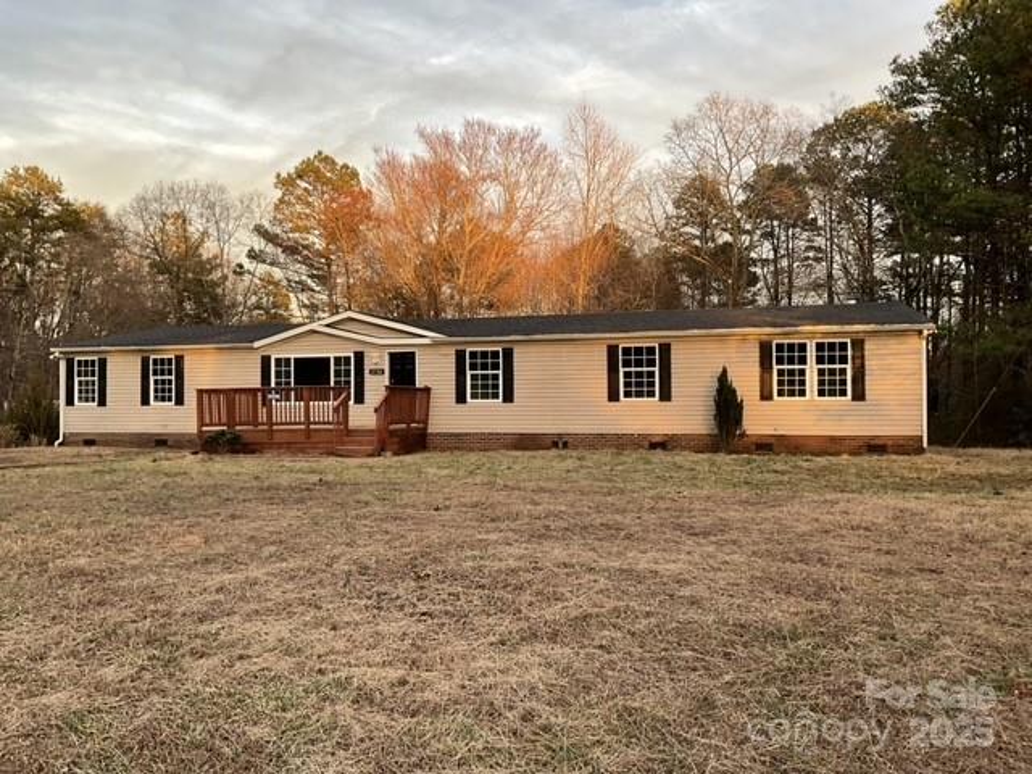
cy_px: 387
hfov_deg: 61.7
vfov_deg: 48.2
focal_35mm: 29
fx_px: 865
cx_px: 516
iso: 25
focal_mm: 3
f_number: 1.8
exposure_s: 1/120
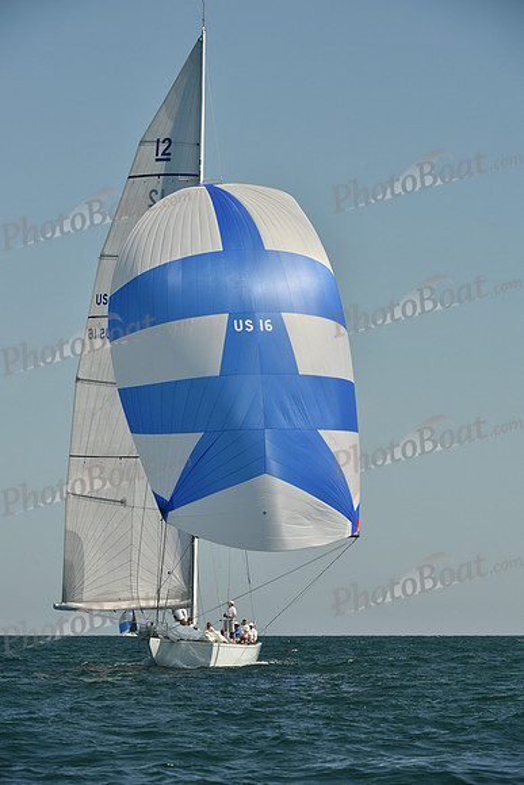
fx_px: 4364
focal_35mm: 200
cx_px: 262
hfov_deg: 6.9
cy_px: 392
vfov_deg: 10.3
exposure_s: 1/1000
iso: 250
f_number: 9
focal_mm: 200
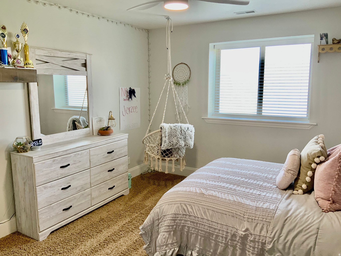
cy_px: 128
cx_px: 170
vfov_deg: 48.2
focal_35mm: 29
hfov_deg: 61.7
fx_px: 286
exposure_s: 1/75
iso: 64
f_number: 1.8
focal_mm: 3
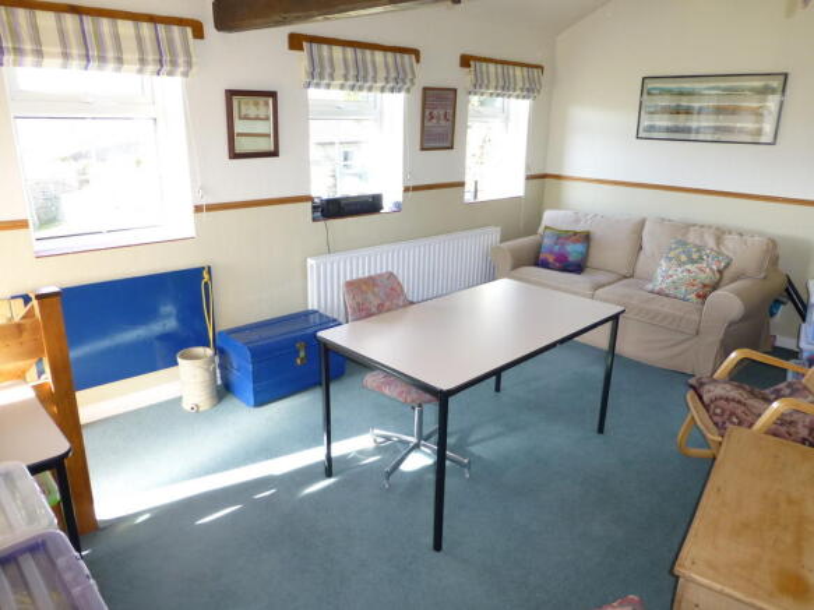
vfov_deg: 56.8
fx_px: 564
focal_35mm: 24
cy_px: 305
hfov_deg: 71.6
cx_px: 407
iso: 250
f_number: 3.3
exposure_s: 1/60
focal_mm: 4.3
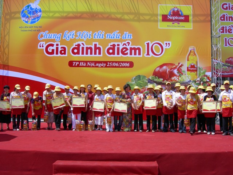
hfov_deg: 51.4
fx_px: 242
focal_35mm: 36
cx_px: 116
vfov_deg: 39.6
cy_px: 88
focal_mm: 7.5
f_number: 6
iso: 64
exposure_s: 1/300
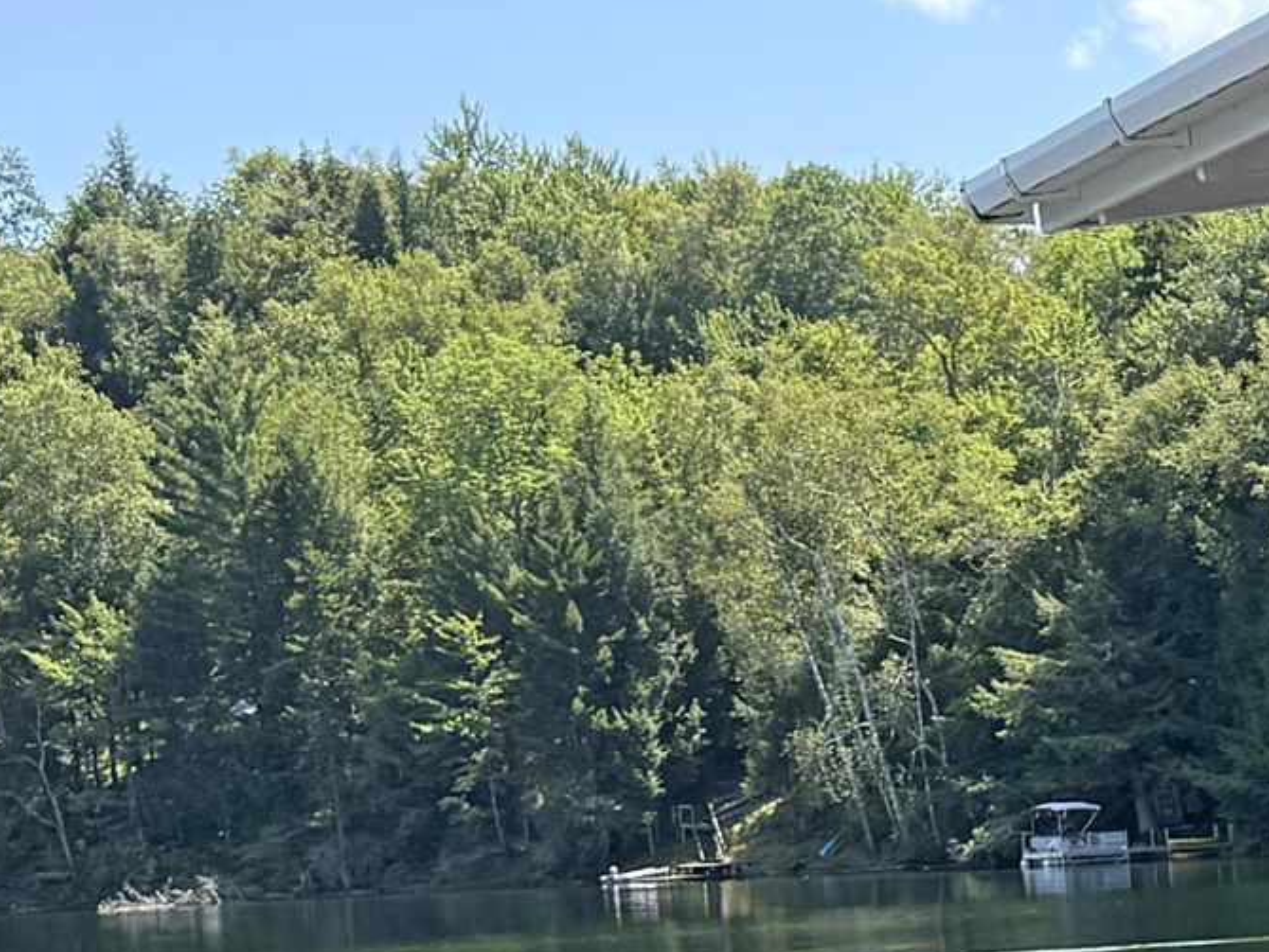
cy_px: 1266
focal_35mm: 110
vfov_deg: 13.0
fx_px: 4034
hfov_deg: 16.4
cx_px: 1854
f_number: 1.78
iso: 100
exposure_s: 1/2169
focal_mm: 6.76
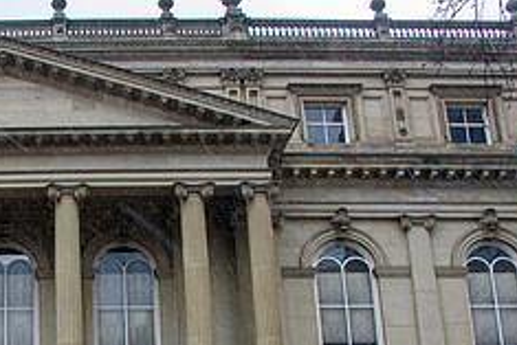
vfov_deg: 18.9
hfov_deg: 27.4
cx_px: -9
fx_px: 991
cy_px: 383
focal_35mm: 69
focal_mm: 28
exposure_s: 1/80
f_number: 20
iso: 2000
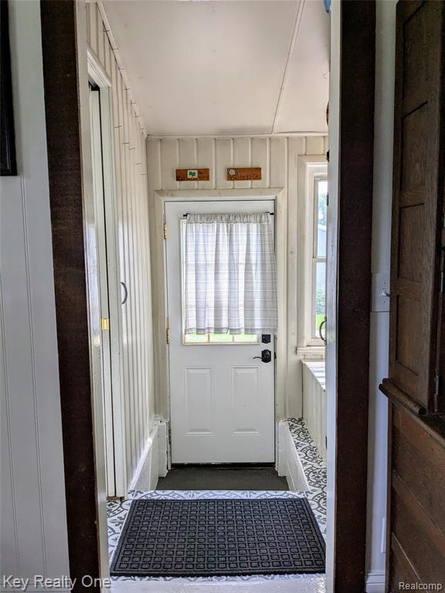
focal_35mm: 27
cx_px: 222
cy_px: 296
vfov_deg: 65.3
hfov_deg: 51.4
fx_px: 463
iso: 55
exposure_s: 1/202
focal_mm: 4.38
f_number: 1.73
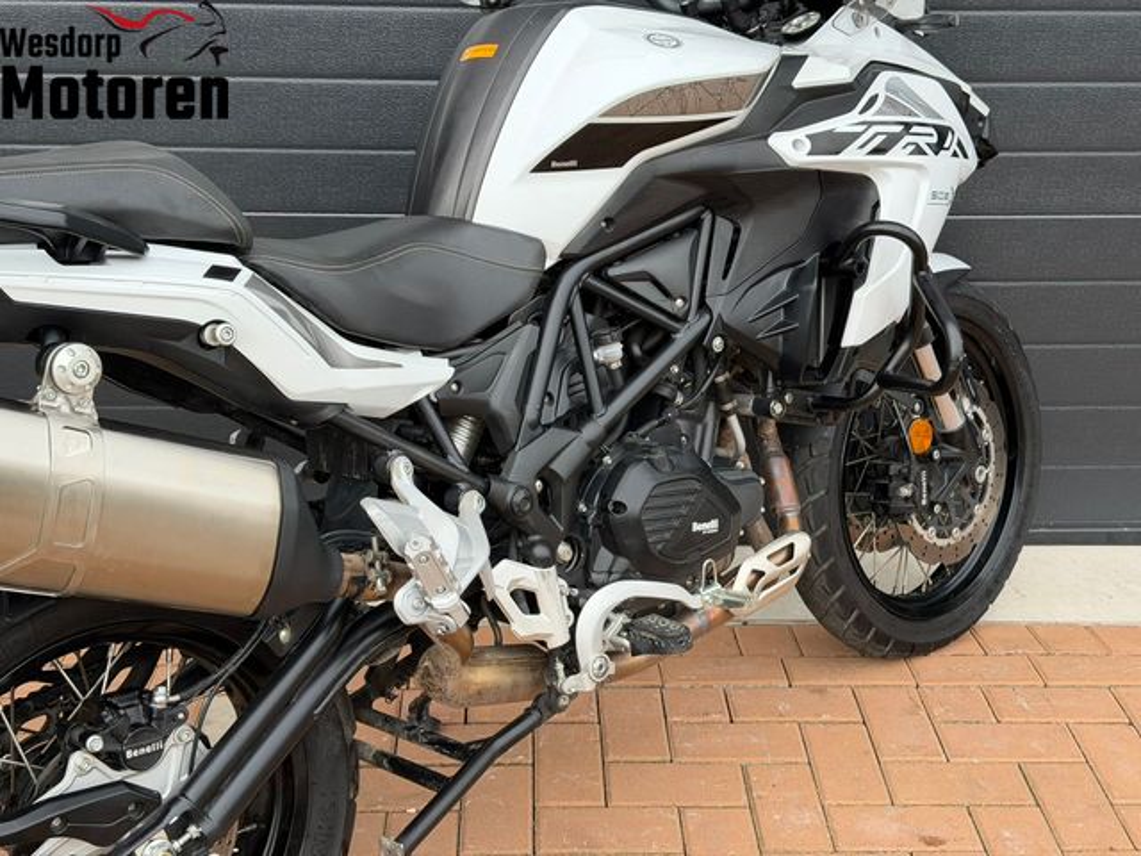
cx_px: 570
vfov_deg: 30.3
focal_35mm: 48
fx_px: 1582
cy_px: 428
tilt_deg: -24.8
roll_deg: +1.0
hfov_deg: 39.7
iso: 100
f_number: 1.78
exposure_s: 1/519
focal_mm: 6.76
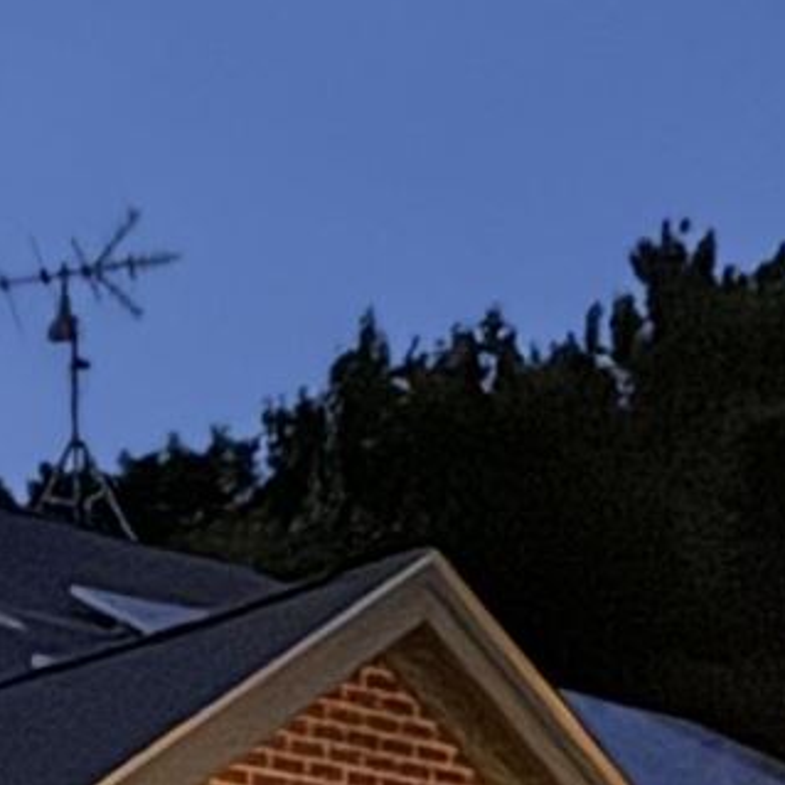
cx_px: -283
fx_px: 3053
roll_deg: +1.1
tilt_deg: -10.0
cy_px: 1929
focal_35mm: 119
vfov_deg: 11.7
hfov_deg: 14.0
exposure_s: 1/7
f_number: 2.2
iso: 3200
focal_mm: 2.22
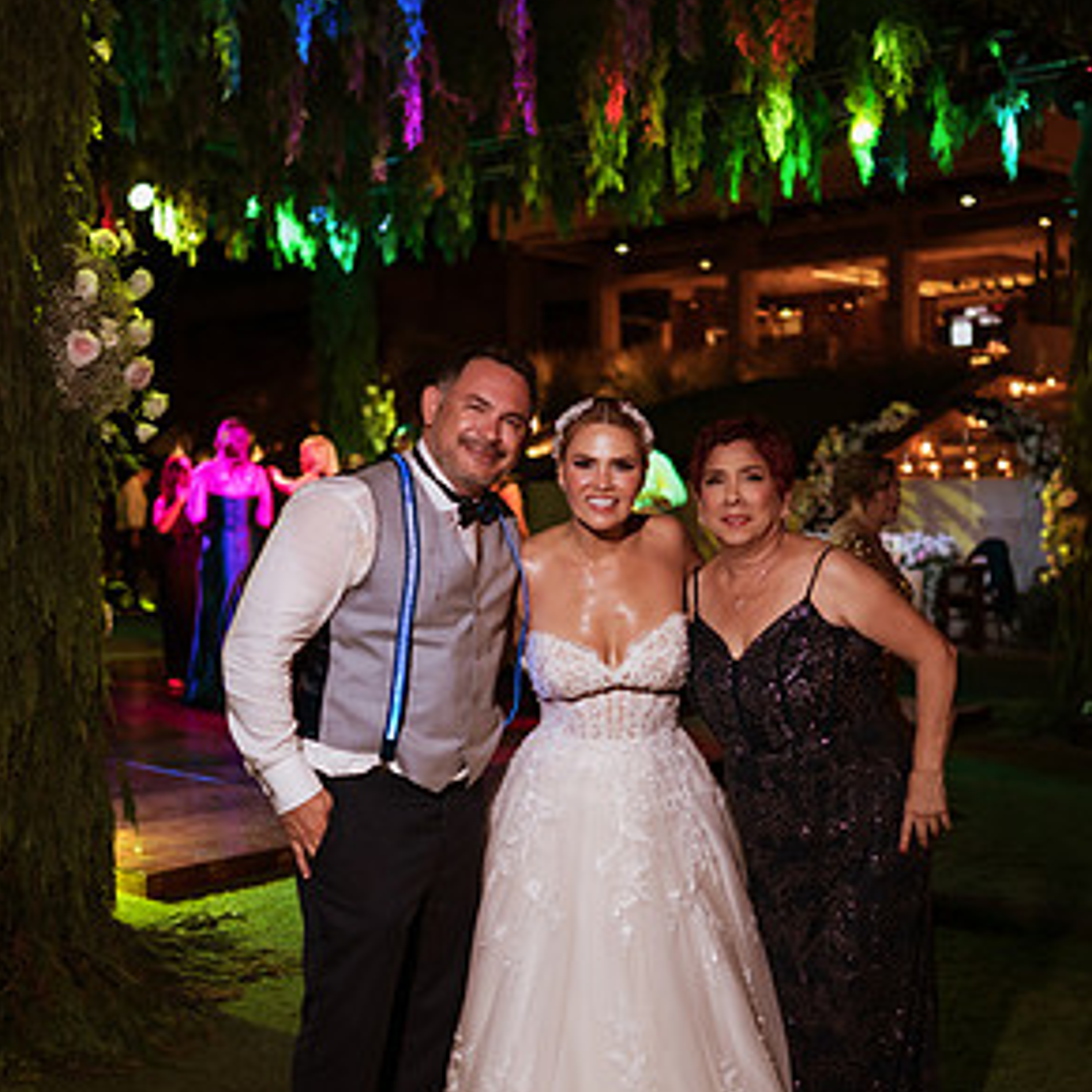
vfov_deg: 36.8
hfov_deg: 36.8
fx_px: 1642
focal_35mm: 46
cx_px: 557
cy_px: 574
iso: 1600
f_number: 1.8
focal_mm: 35
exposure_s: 1/160
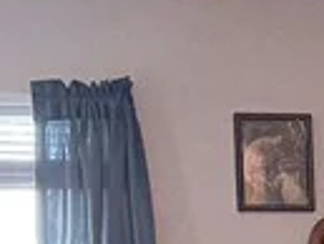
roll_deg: +1.6
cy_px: 410
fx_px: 1789
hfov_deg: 9.6
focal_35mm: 191
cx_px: 653
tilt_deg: -1.6
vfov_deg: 7.6
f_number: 1.78
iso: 320
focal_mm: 6.76
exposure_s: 1/60
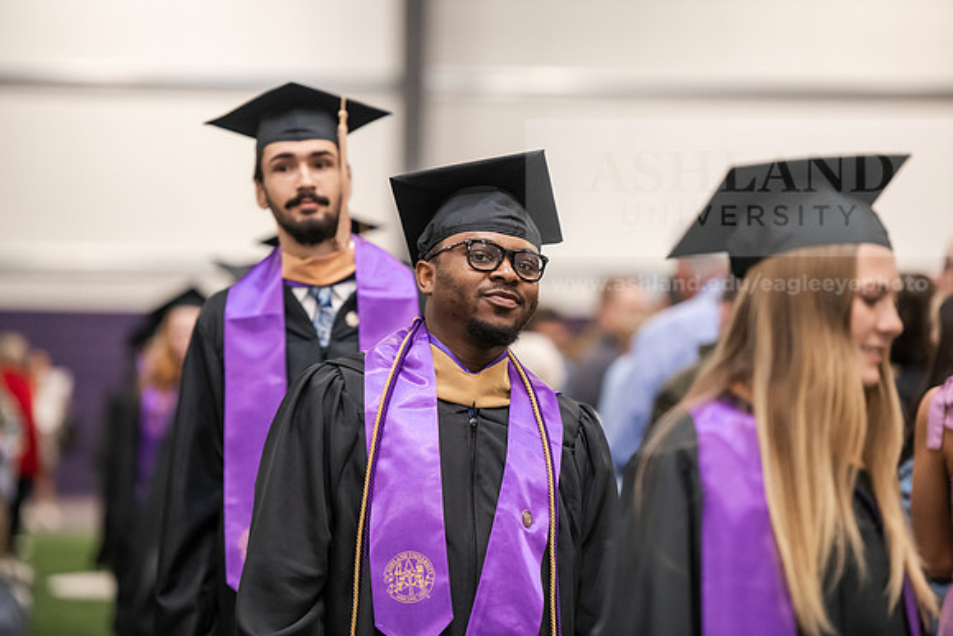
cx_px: 476
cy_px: 318
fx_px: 4501
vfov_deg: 8.1
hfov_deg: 12.1
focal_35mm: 170
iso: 2500
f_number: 3.2
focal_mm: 170
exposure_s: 1/200
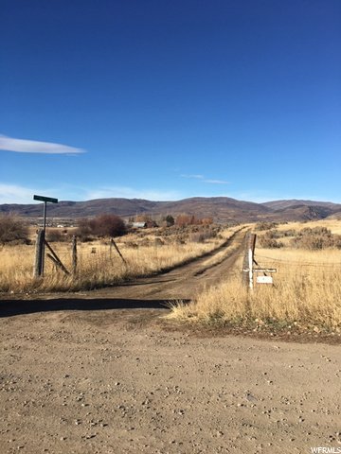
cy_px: 227
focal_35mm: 29
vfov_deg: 61.7
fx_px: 381
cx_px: 170
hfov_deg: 48.2
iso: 25
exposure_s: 1/1832
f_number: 2.2
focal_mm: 4.15
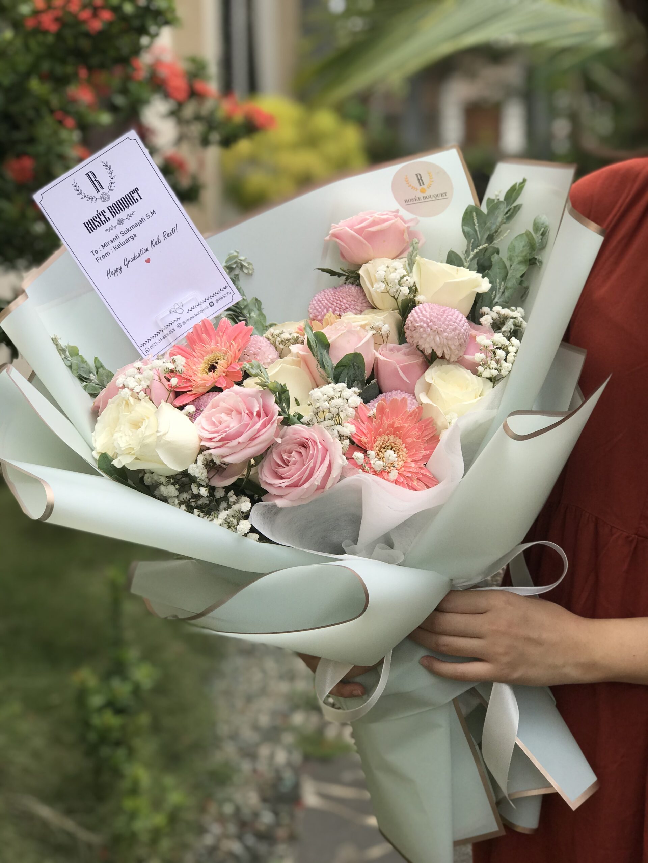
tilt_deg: -12.1
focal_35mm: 57
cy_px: 432
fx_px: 1423
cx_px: 324
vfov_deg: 33.8
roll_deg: +0.1
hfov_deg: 25.7
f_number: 2.8
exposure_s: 1/364
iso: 20
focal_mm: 6.6
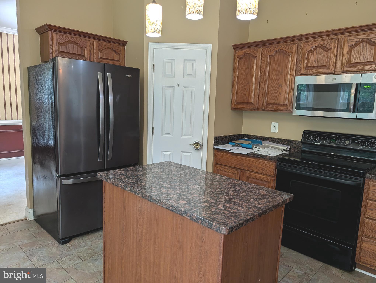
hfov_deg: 71.5
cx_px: 188
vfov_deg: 56.9
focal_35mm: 24
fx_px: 261
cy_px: 142
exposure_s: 1/40
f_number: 1.68
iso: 133
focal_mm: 6.9
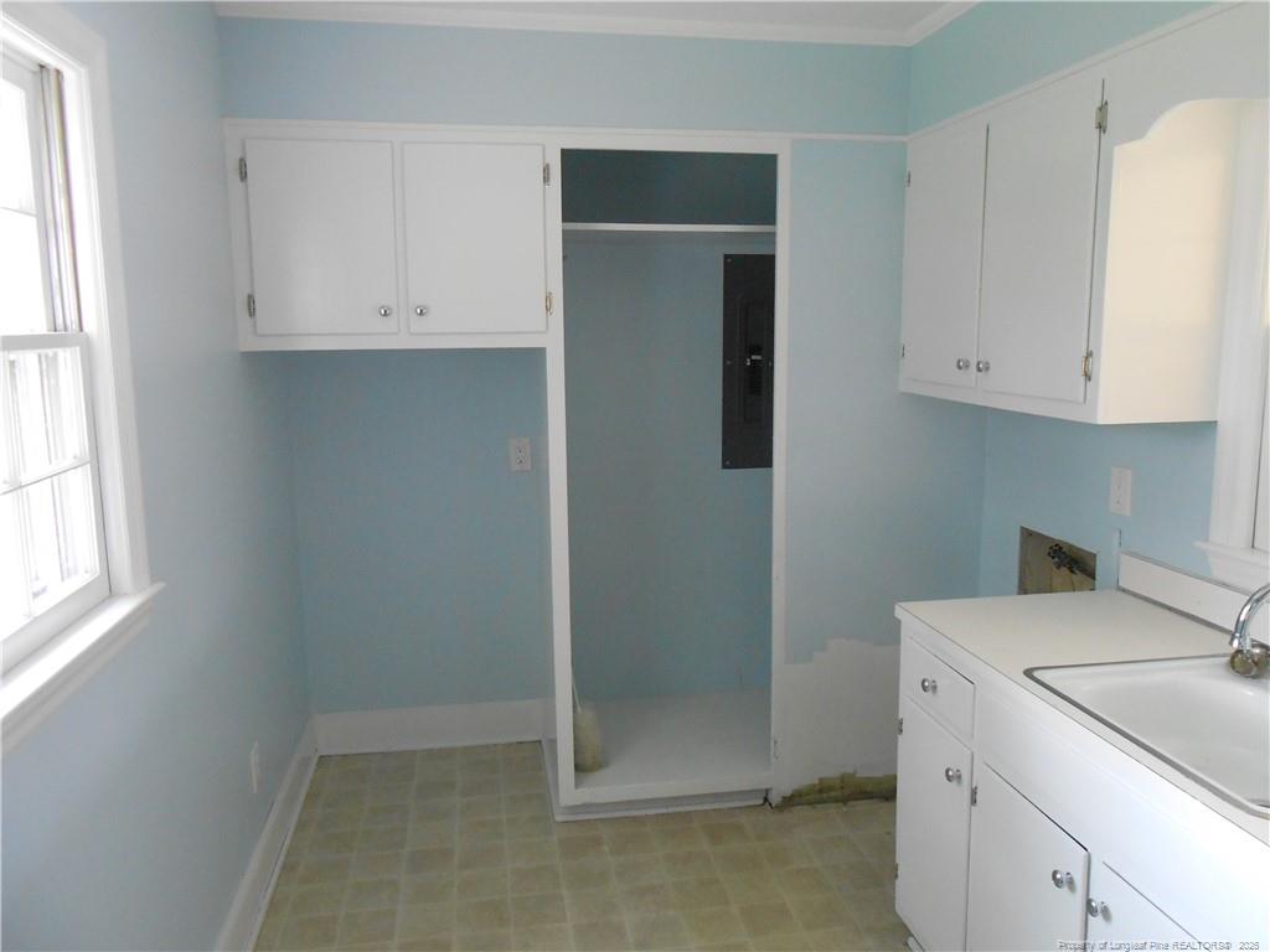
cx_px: 635
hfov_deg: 67.3
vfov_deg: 53.1
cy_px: 476
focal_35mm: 26
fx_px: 954
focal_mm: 4.6
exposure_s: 1/30
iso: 400
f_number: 3.5
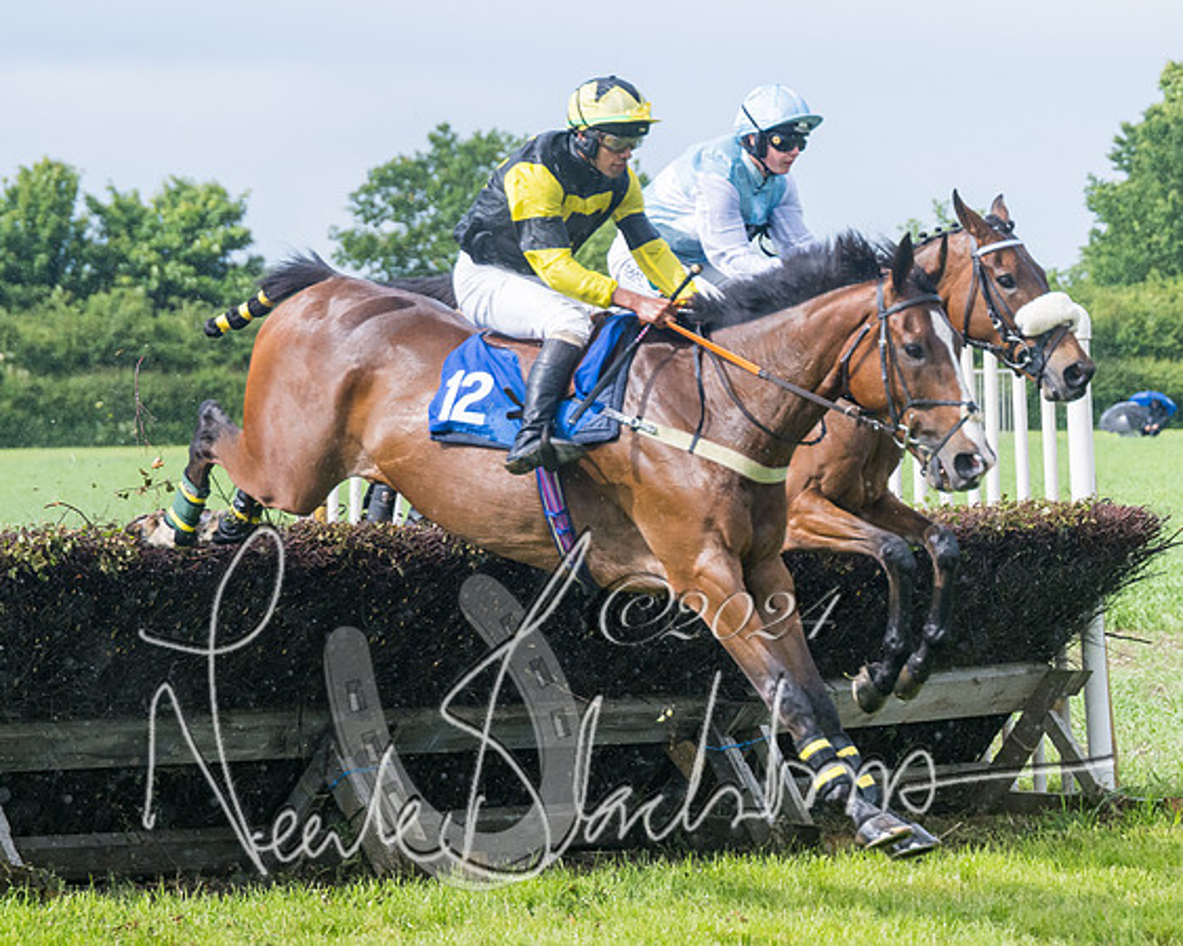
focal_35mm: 180
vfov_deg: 8.6
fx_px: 6305
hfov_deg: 10.6
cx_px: 26
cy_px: 426
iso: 400
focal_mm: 98
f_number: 4
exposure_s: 1/2500
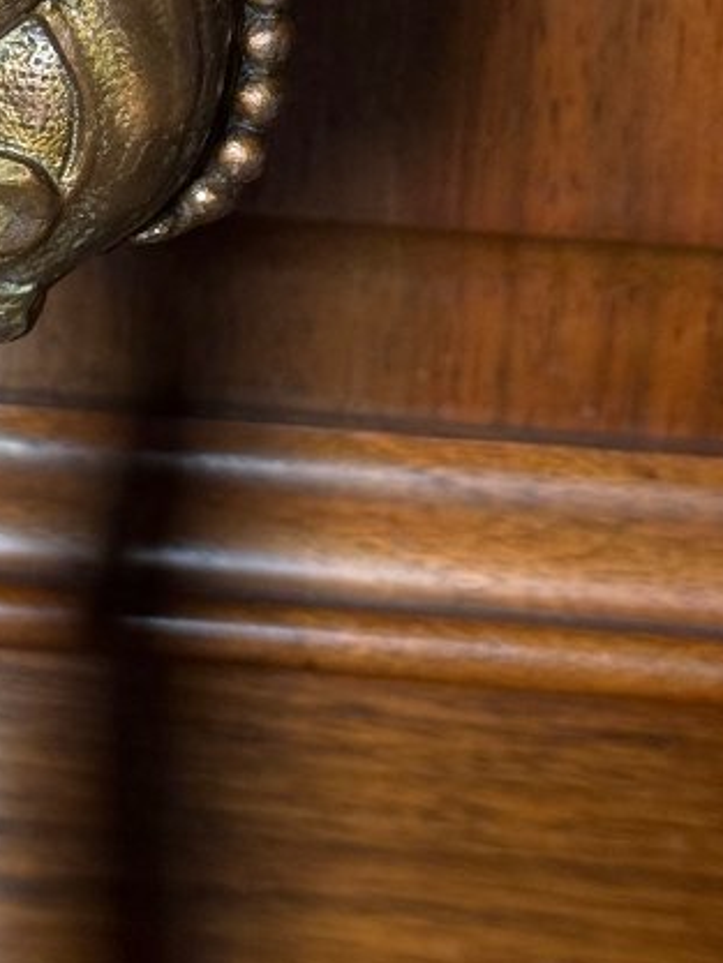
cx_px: -12
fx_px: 3841
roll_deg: -0.8
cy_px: -2
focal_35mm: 138
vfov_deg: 14.1
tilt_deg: -22.5
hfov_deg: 10.7
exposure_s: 1/175
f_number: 1.78
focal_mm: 6.76
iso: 200
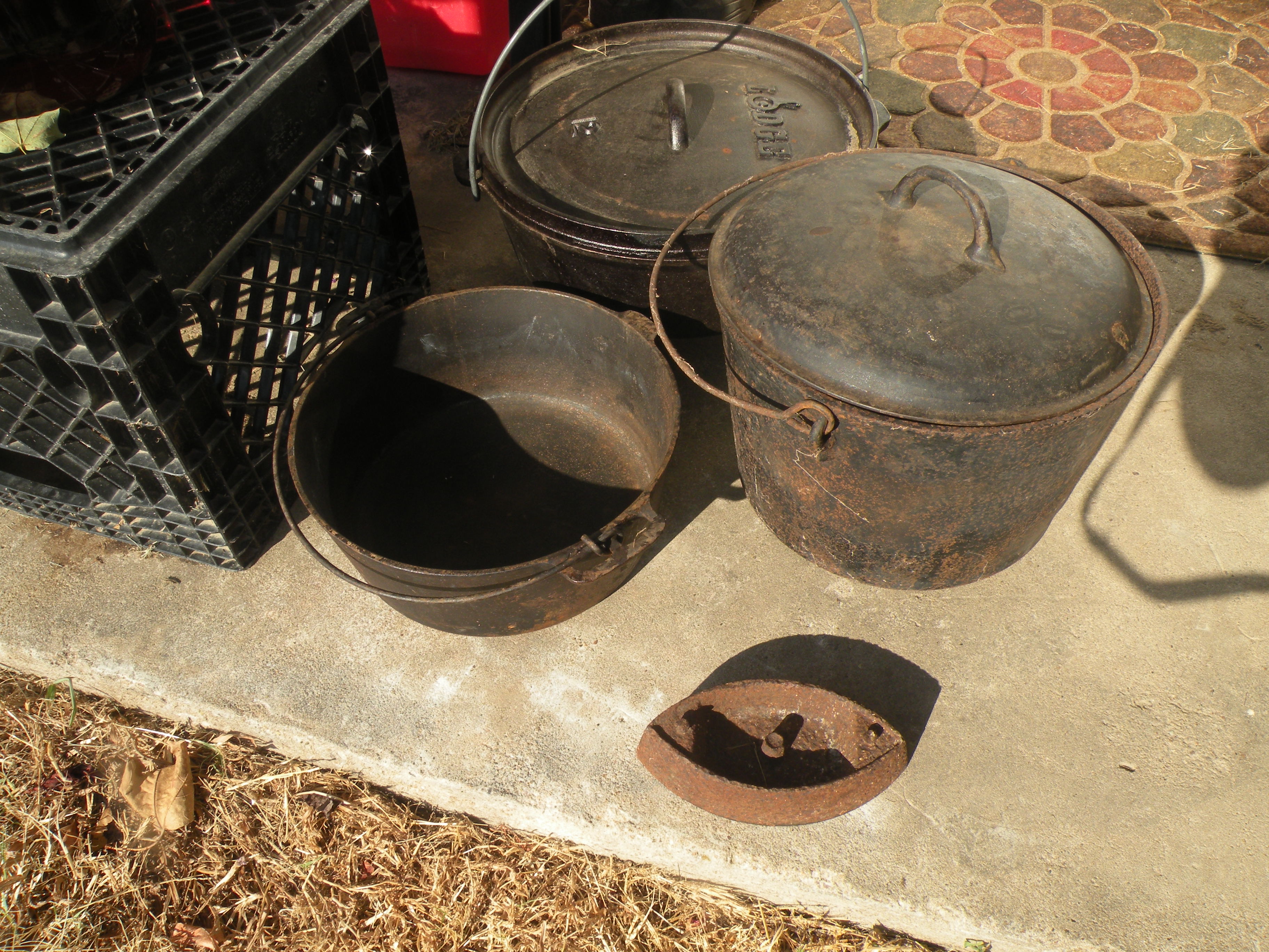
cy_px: 476
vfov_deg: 51.4
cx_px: 634
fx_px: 990
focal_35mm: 27
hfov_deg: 65.3
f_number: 5.6
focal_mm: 4.7
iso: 64
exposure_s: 1/221
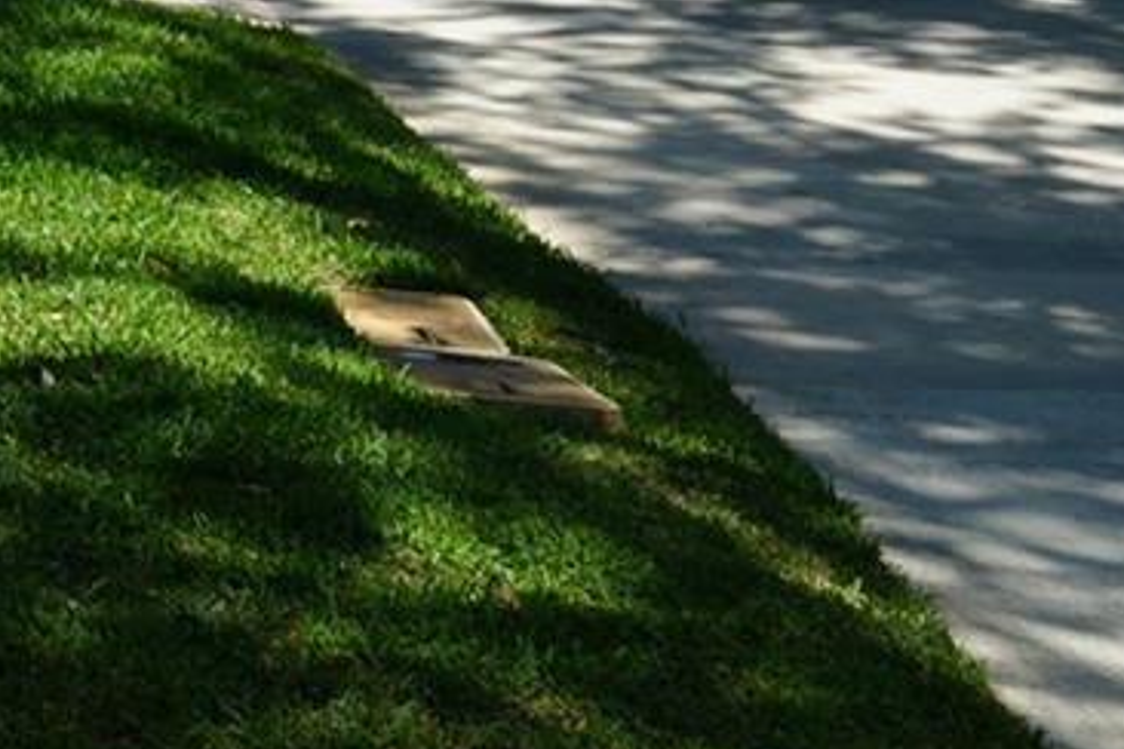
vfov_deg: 11.0
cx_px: -841
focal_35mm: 118
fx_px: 3684
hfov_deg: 15.2
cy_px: -479
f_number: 5
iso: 100
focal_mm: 18
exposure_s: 1/200
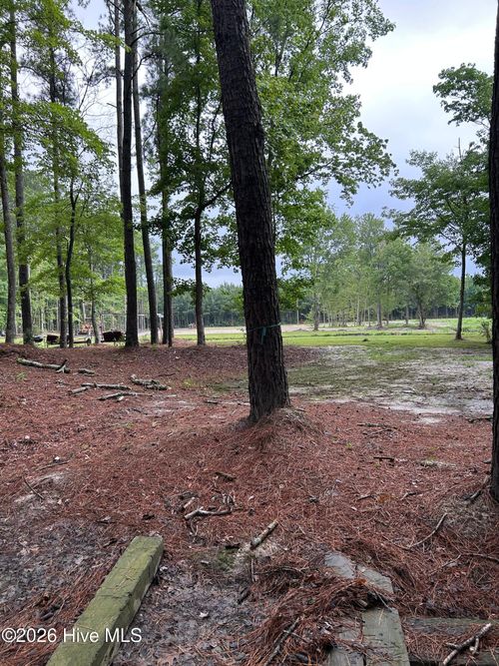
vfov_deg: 67.3
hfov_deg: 53.0
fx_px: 500
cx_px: 250
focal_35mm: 26
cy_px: 333
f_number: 1.5
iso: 50
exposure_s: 1/411
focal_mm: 5.7
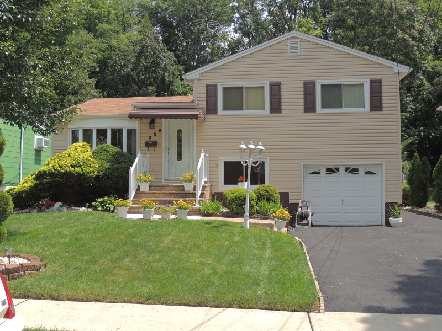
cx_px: 221
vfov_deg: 40.7
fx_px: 447
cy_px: 166
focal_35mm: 35
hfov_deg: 52.6
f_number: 3.3
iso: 100
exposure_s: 1/800
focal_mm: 6.2
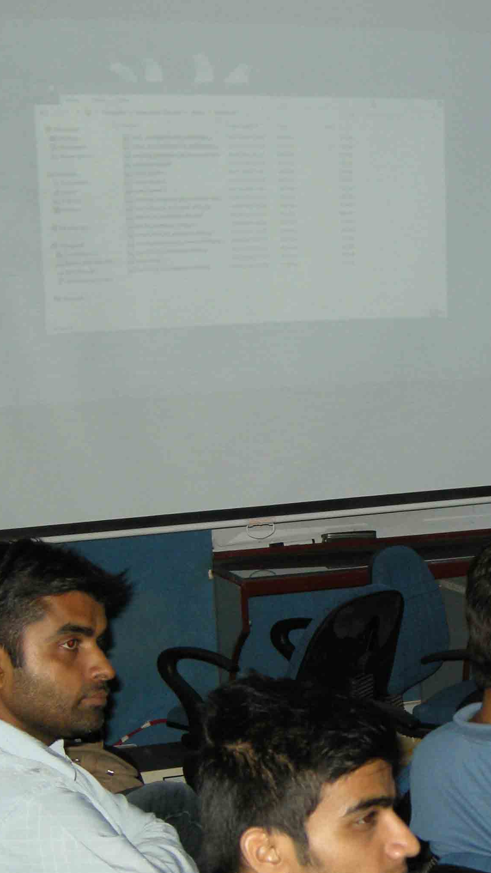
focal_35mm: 75
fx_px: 1736
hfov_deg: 15.6
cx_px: 572
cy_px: 589
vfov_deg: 28.0
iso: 143
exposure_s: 1/60
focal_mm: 7.5
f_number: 2.7
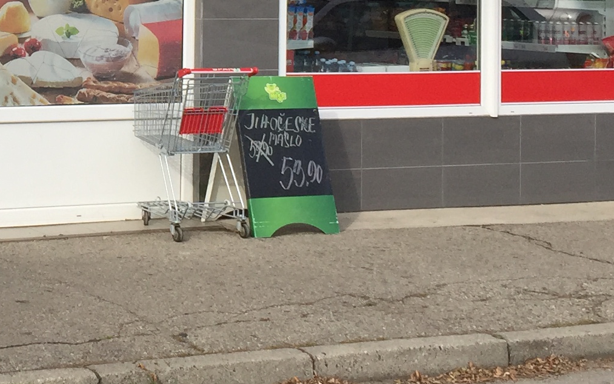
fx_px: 1657
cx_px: -76
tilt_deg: +0.7
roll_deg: -1.3
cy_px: -83
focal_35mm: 99
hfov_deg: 20.0
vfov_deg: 12.9
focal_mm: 4.15
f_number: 2.2
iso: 32
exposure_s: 1/1041
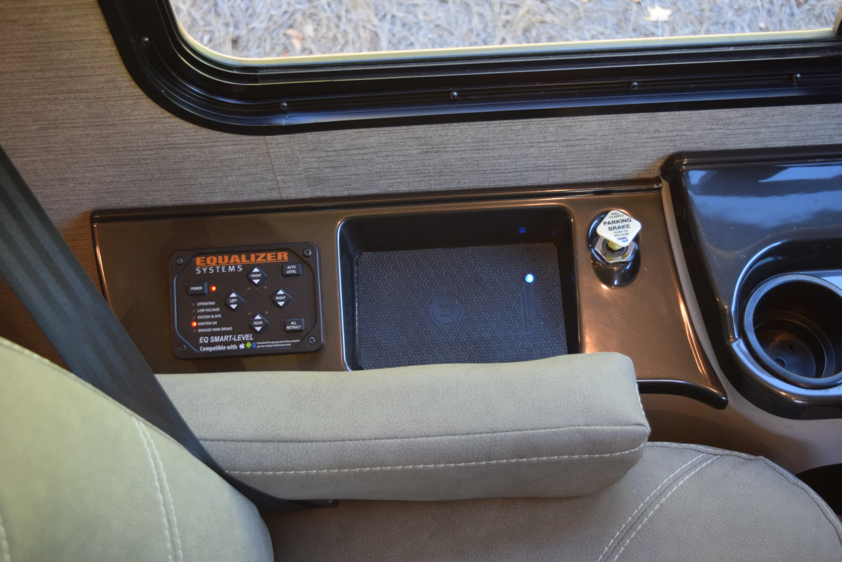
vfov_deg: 31.9
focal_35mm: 42
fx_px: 982
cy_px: 281
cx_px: 421
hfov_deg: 46.4
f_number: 4.2
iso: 800
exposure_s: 1/60
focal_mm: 28
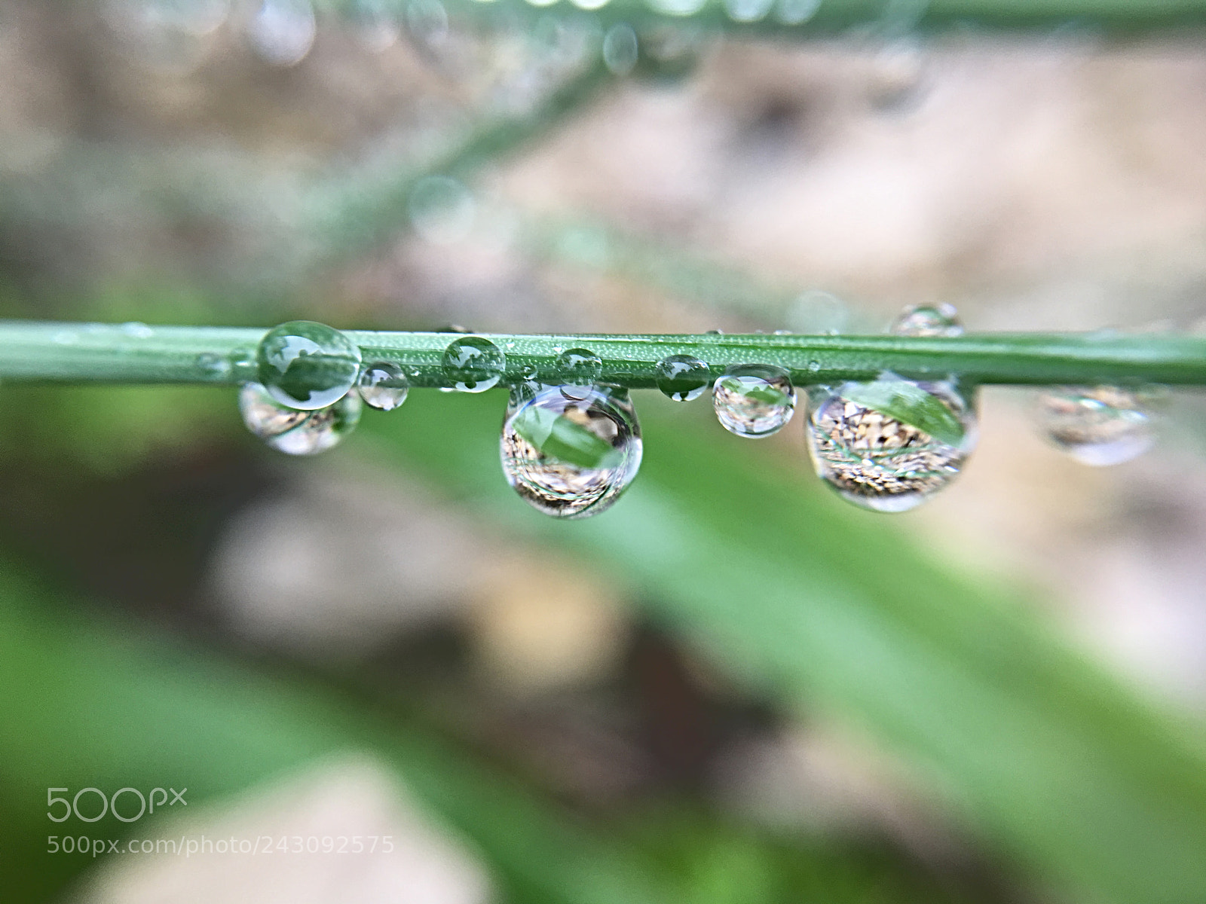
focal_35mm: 29
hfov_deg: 61.7
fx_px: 1010
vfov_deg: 48.2
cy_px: 452
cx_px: 603
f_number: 2.2
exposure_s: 1/50
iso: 25
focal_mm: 4
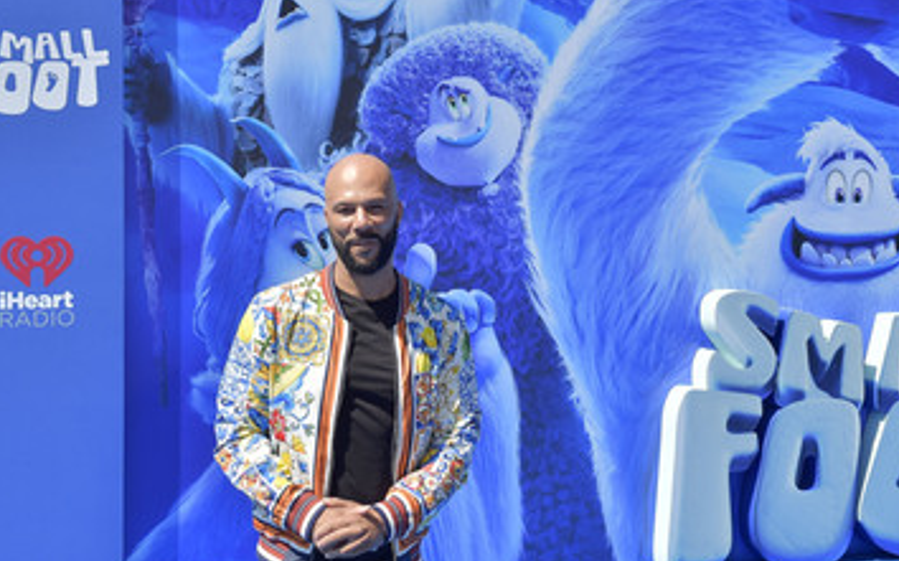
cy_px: 305
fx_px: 1396
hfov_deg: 35.6
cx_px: 521
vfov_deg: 22.7
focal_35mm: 57
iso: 200
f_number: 7.1
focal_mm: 44
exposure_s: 1/250
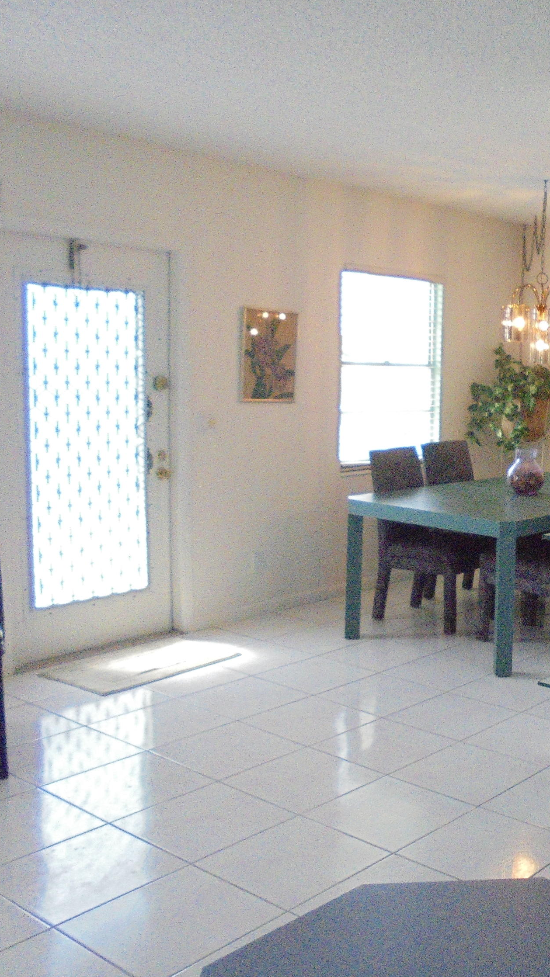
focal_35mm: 38
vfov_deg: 52.8
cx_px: 587
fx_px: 985
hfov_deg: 28.6
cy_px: 487
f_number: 3.5
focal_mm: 4.6
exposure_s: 1/125
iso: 800
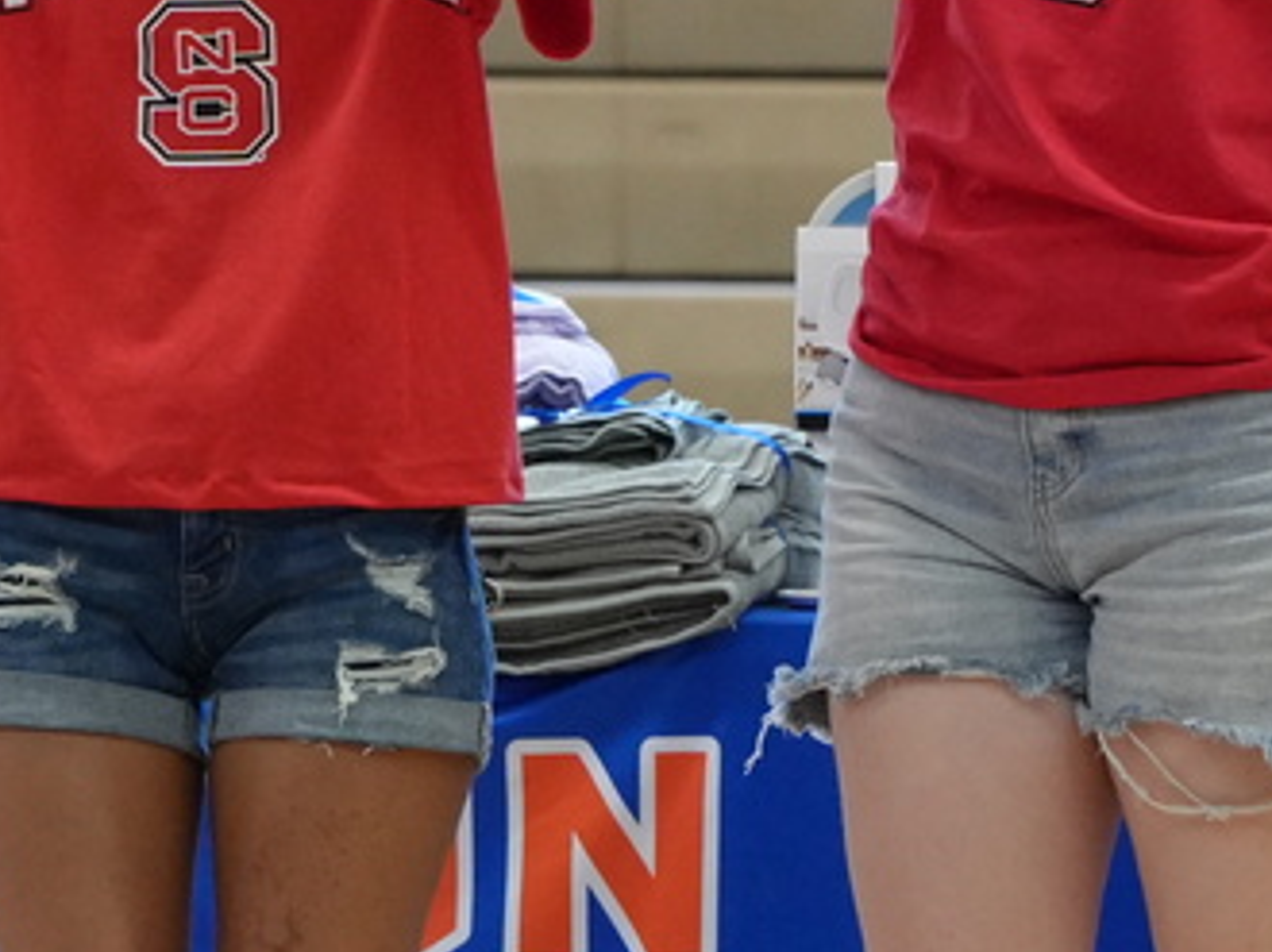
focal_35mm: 403
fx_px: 14798
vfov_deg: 3.7
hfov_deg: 4.9
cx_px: 586
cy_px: 210
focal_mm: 90
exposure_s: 1/160
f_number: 4
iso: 2500
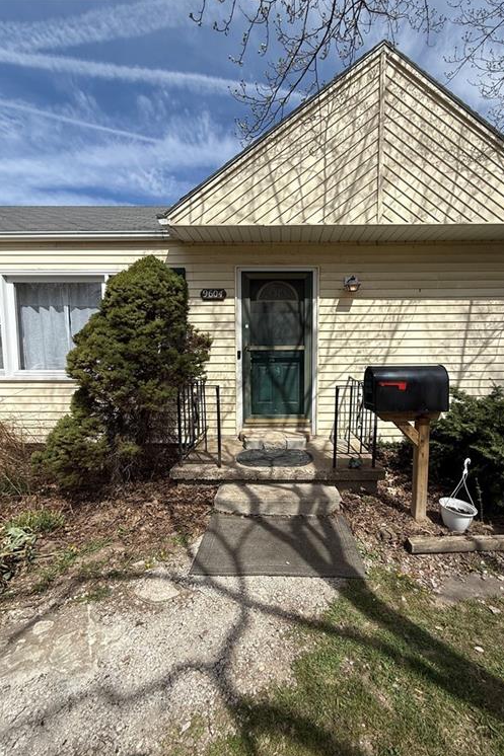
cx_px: 275
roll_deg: -1.4
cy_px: 386
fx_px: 315
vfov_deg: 100.4
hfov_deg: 77.1
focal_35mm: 15
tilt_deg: -3.3
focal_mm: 2.22
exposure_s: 1/2024
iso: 50
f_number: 2.2
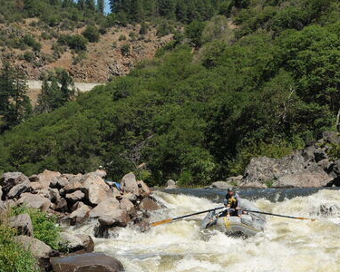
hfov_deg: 12.8
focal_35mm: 150
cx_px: 286
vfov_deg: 10.3
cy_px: 136
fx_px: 1509
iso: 200
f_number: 7.1
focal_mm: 75
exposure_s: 1/800
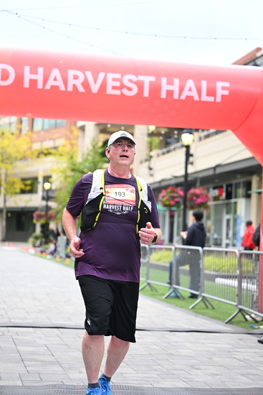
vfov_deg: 28.8
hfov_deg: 19.5
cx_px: 132
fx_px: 767
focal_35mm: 70
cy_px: 198
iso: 640
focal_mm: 70
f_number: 2.8
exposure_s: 1/1600
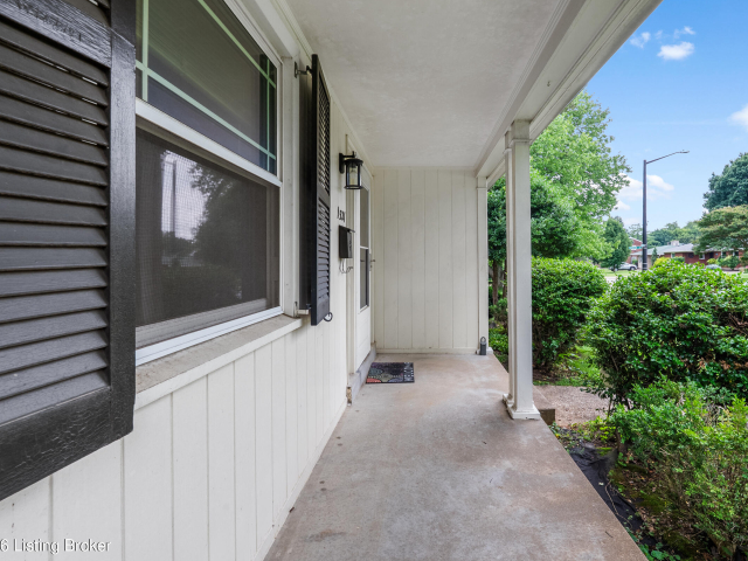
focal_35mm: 19
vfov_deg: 69.9
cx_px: 397
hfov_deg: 85.9
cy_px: 279
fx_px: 401
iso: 400
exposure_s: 1/100
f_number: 11
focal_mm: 16.5
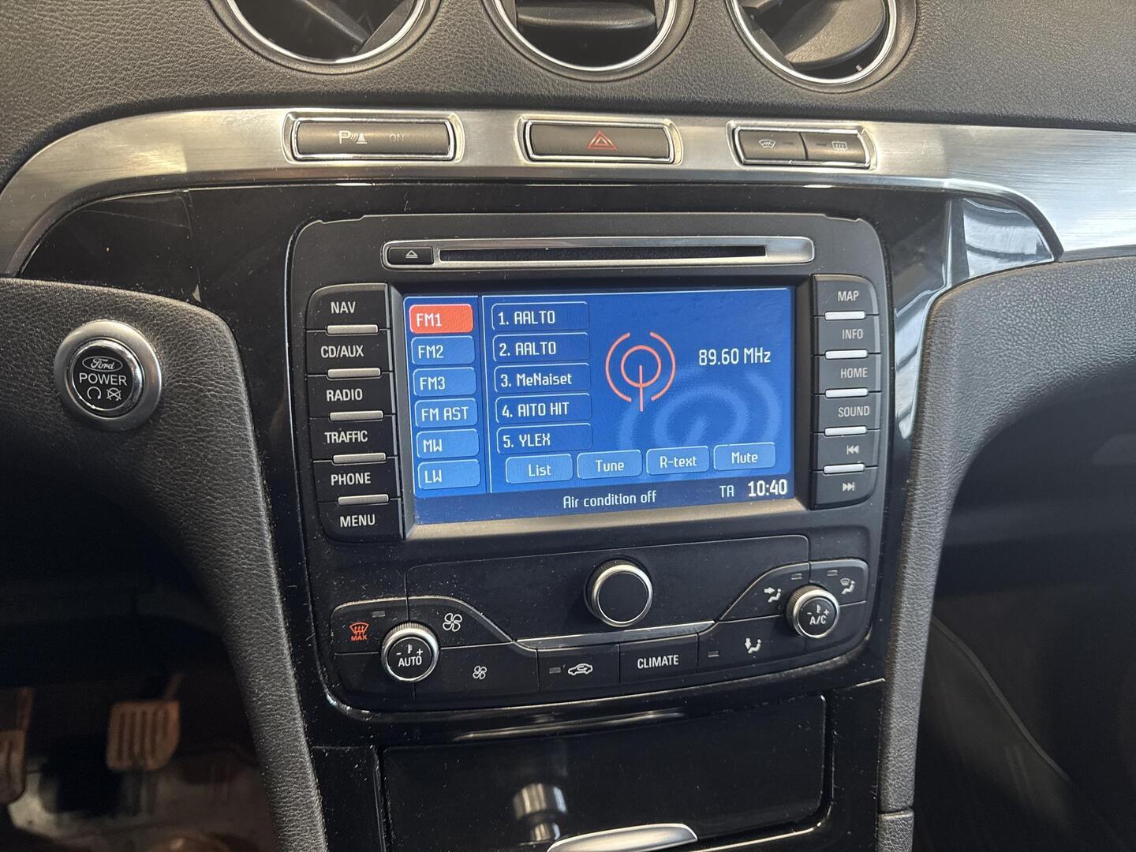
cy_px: 426
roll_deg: -4.1
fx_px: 788
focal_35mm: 24
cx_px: 568
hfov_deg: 71.6
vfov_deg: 56.8
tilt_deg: -32.7
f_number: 1.78
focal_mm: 6.76
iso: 250
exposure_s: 1/53
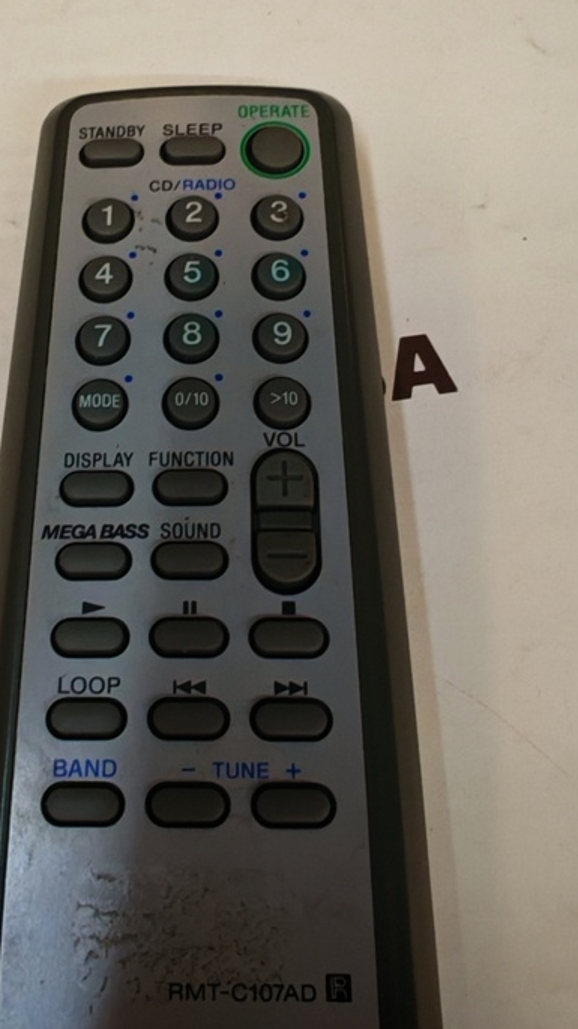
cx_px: 189
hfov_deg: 26.9
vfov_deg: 46.4
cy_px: 518
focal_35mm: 44
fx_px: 1200
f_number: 2.2
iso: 200
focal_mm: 1.96
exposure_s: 1/50
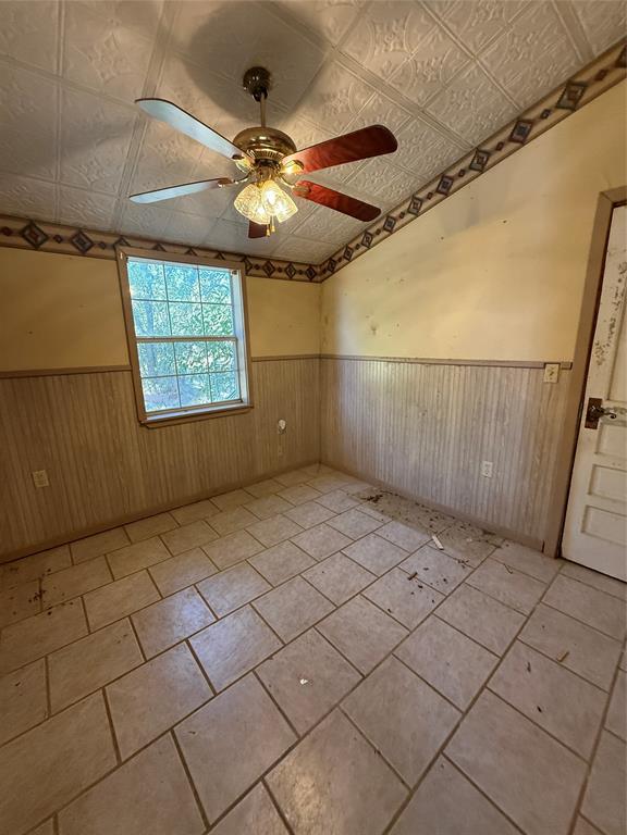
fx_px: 338
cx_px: 314
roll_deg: +1.4
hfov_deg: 85.7
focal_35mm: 14
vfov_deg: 102.1
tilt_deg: -12.3
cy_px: 418
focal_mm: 2.22
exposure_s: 1/120
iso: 640
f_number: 2.2
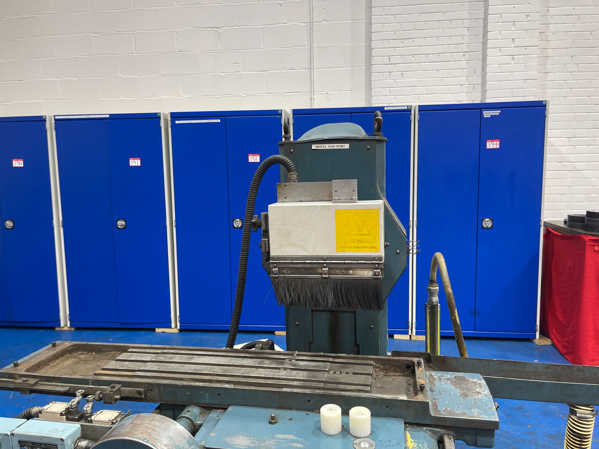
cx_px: 300
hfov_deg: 67.3
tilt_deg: -5.8
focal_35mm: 26
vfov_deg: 53.1
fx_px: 450
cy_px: 224
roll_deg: +1.1
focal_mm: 5.1
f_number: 1.6
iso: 100
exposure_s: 1/100
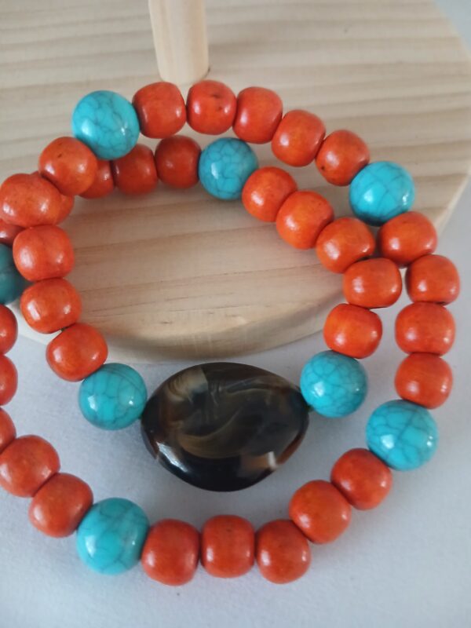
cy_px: 314
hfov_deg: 51.4
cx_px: 236
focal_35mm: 27
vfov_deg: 65.3
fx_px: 490
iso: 800
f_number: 1.8
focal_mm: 3.98
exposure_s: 1/16.7
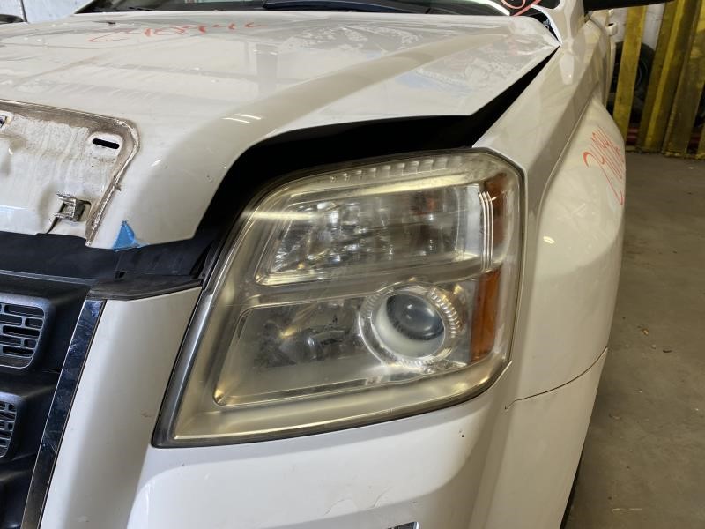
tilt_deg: -24.9
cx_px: 352
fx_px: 530
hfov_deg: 67.3
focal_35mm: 26
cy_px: 264
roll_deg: +5.5
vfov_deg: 53.1
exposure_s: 1/121
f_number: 1.8
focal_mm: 4.25
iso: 100
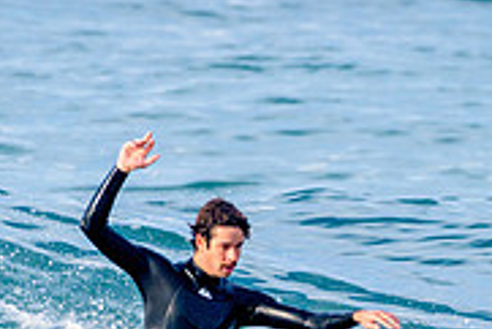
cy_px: 368
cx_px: 457
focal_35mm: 1958
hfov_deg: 1.1
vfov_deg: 0.7
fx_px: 26780
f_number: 5.6
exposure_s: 1/2000
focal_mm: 500
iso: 500
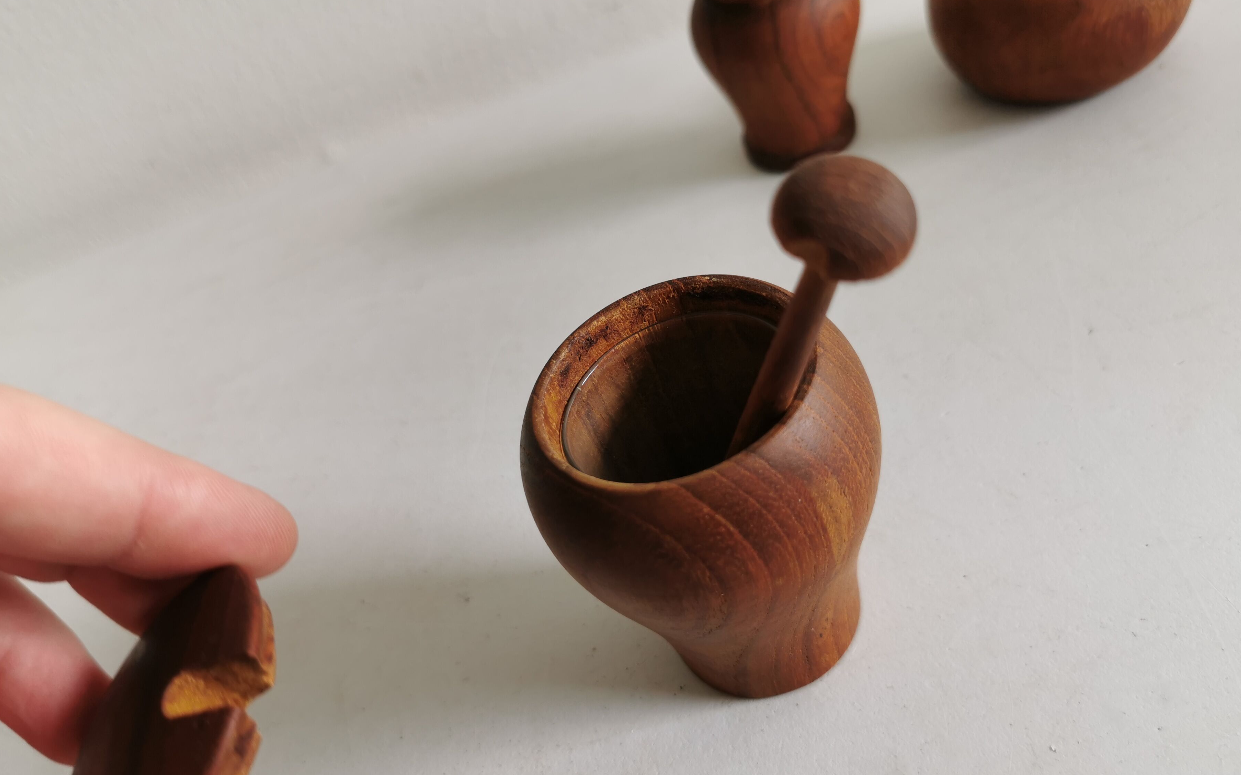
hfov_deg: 64.6
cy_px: 433
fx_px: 981
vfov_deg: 43.1
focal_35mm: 29
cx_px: 620
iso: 50
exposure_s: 1/275
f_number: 1.6
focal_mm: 5.56
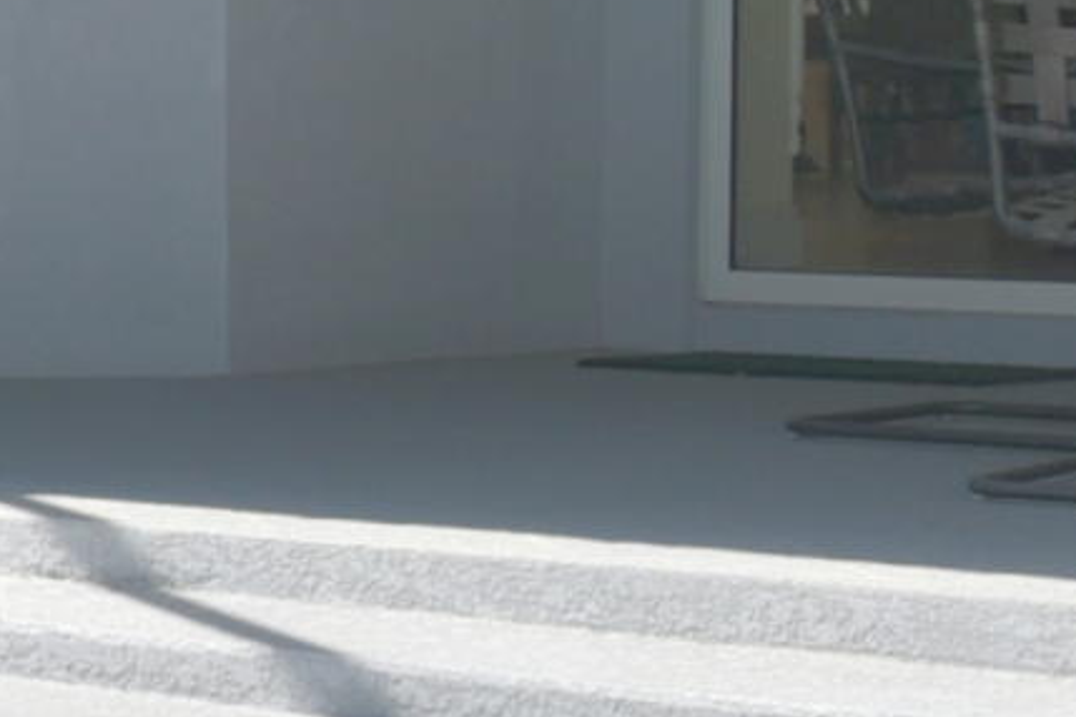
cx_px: -2267
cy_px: 221
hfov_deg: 9.4
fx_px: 5021
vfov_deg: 8.2
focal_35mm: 168
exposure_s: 1/200
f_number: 7.1
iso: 100
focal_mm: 24
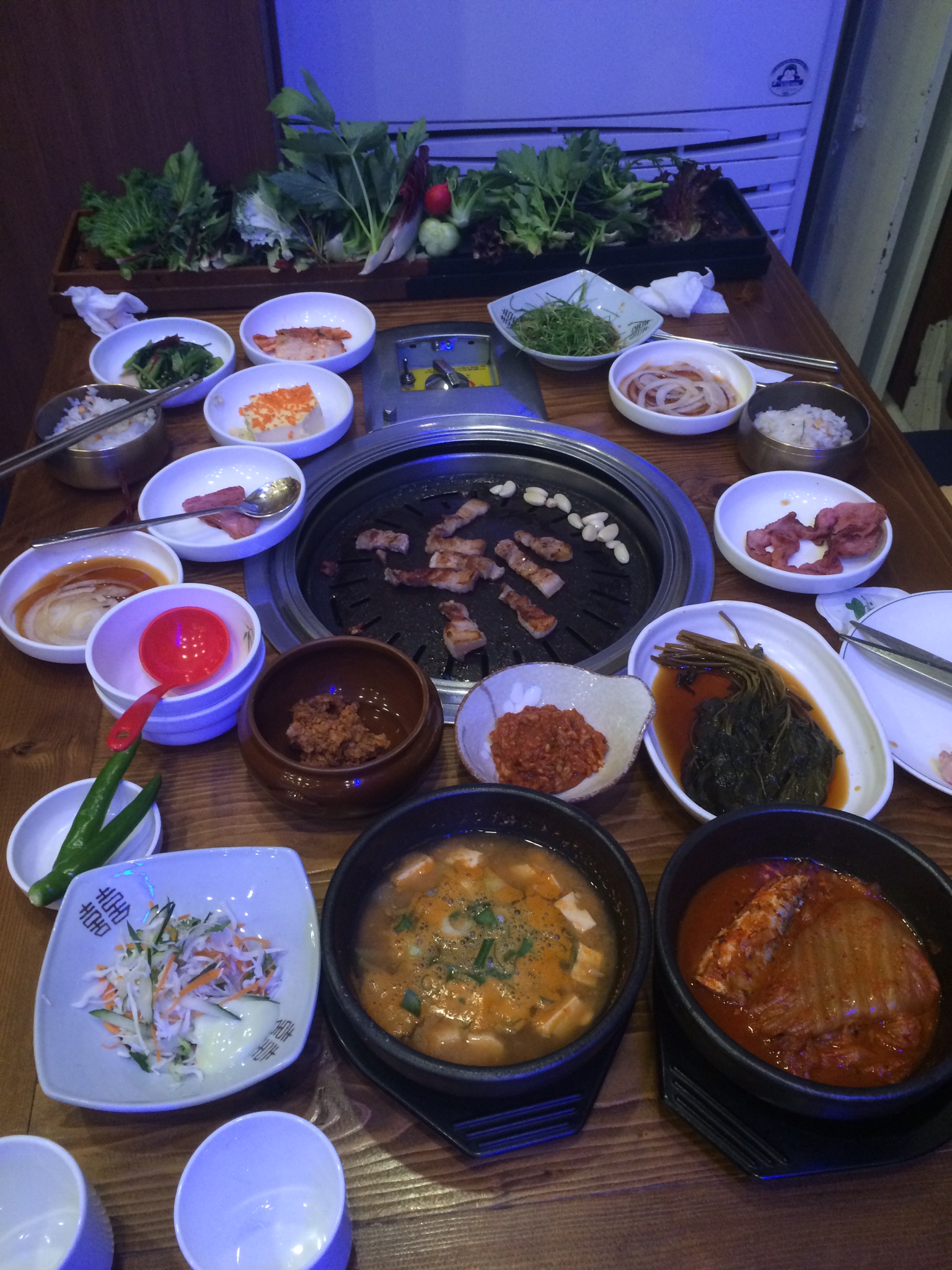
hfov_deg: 48.2
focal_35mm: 29
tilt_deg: -45.4
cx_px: 476
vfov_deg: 61.7
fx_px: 1063
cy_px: 635
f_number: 2.2
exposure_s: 1/30
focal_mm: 4.15
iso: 200
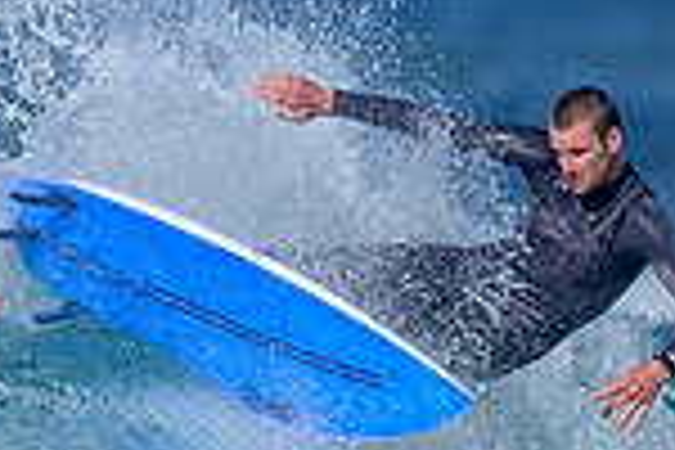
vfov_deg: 0.3
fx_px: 79400
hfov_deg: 0.5
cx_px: -112
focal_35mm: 4235
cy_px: 431
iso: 180
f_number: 6.3
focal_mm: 800
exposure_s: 1/2000
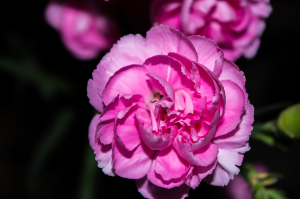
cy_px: 100
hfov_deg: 24.8
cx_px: 150
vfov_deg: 16.6
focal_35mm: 82
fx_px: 682
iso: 200
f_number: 8
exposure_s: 1/40
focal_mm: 55
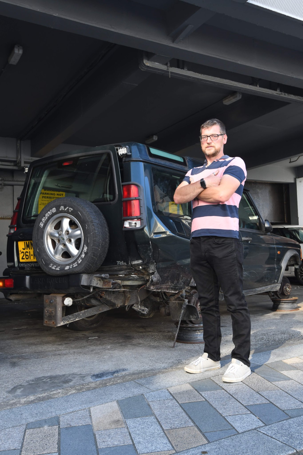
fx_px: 455
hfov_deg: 36.9
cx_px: 152
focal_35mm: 36
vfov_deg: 53.1
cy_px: 228
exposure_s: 1/100
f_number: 5
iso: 500
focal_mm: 24
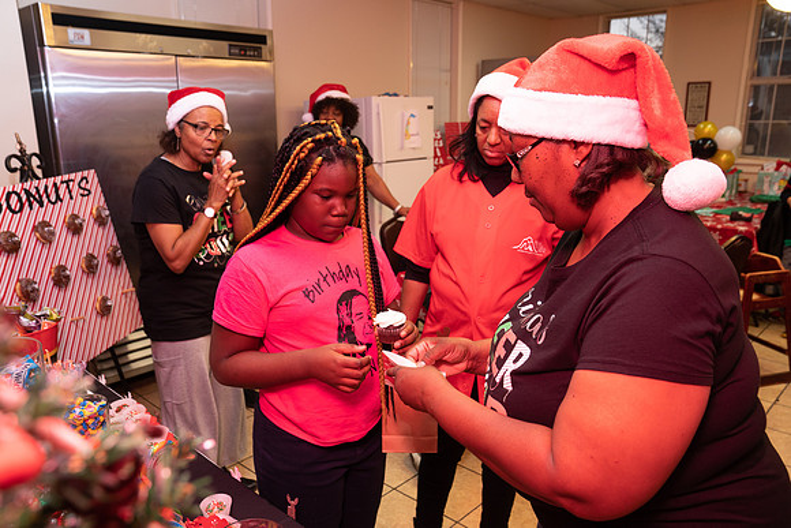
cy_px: 264
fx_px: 615
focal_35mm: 28
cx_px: 396
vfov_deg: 46.4
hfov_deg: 65.5
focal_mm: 28
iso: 640
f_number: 5
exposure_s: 1/80
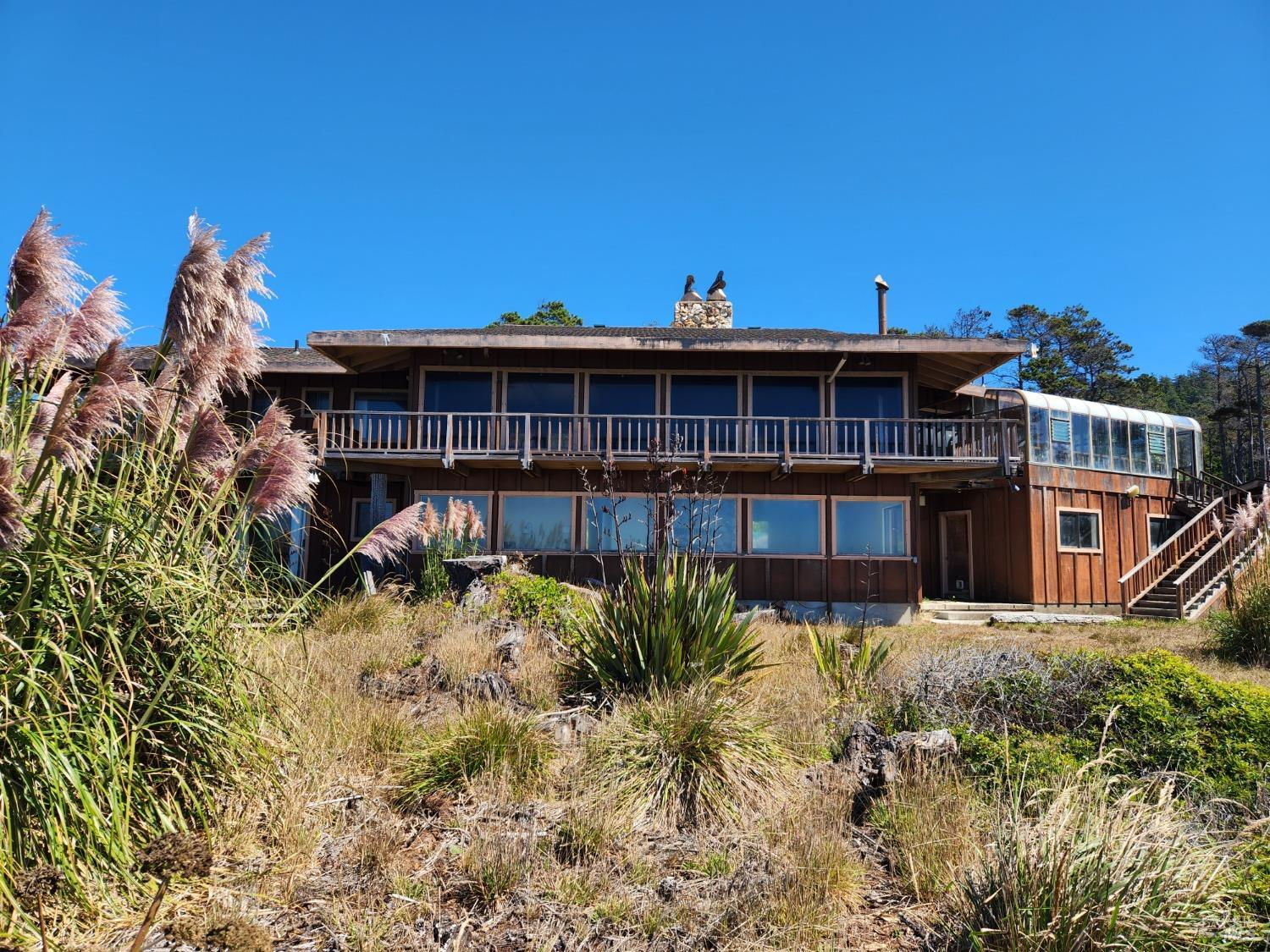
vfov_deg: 58.9
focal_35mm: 23
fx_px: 844
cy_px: 476
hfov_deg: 73.9
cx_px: 635
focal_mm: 5.4
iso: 20
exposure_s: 1/829
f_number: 1.8
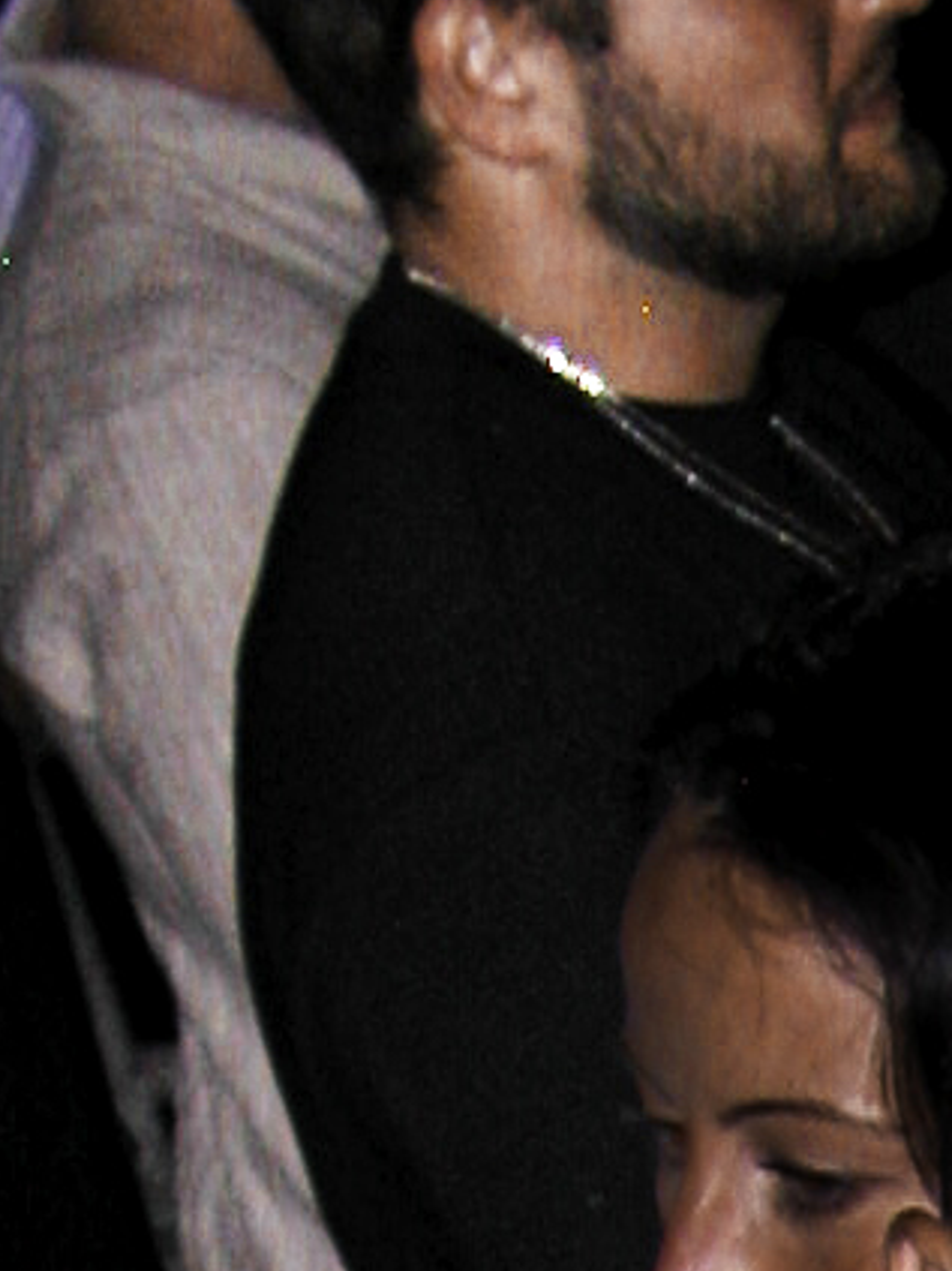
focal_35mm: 212
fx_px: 7778
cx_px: 2081
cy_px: 3498
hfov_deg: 6.7
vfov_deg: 8.2
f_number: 2.8
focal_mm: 8.9
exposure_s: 1/60
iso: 100
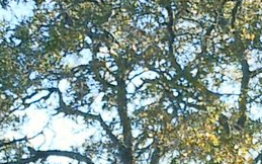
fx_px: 1078
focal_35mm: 151
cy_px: 347
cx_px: 191
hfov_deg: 13.8
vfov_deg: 8.2
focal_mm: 7.5
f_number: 3.2
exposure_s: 1/400
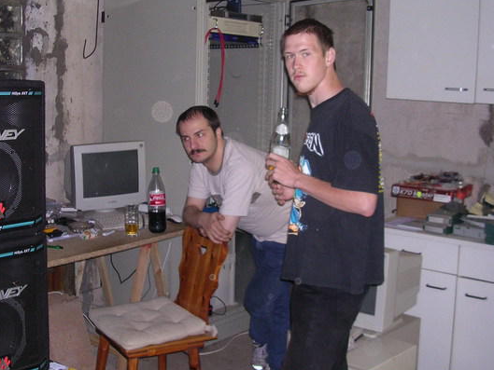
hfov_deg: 41.1
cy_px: 170
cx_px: 203
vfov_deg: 31.5
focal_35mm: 46
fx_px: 657
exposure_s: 1/60.1
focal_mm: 5.8
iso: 319
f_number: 2.8
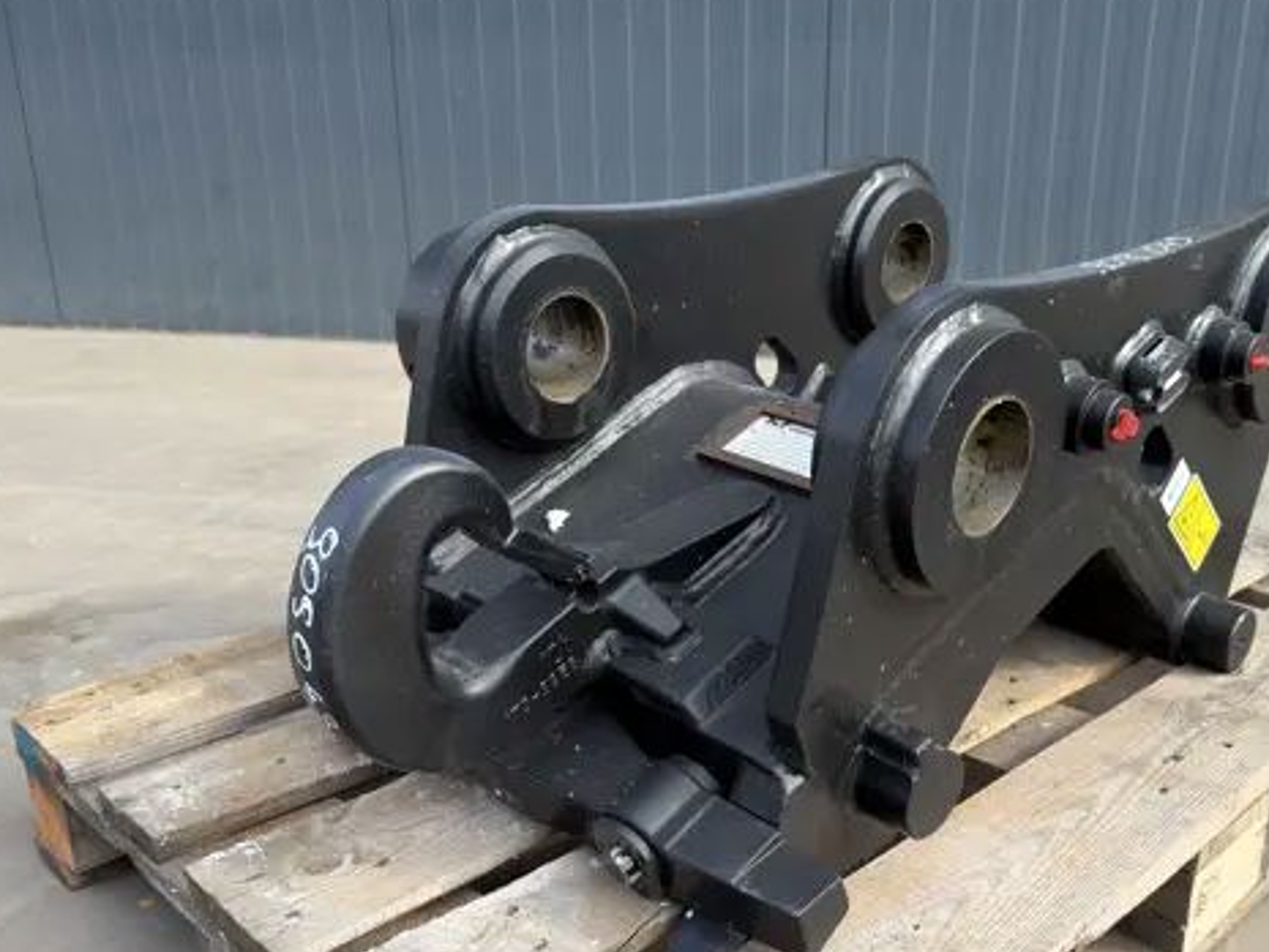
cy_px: 592
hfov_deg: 55.1
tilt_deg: -20.1
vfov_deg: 42.7
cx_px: 726
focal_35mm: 33
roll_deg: -0.3
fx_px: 1210
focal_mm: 6.76
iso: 64
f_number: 1.78
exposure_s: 1/894
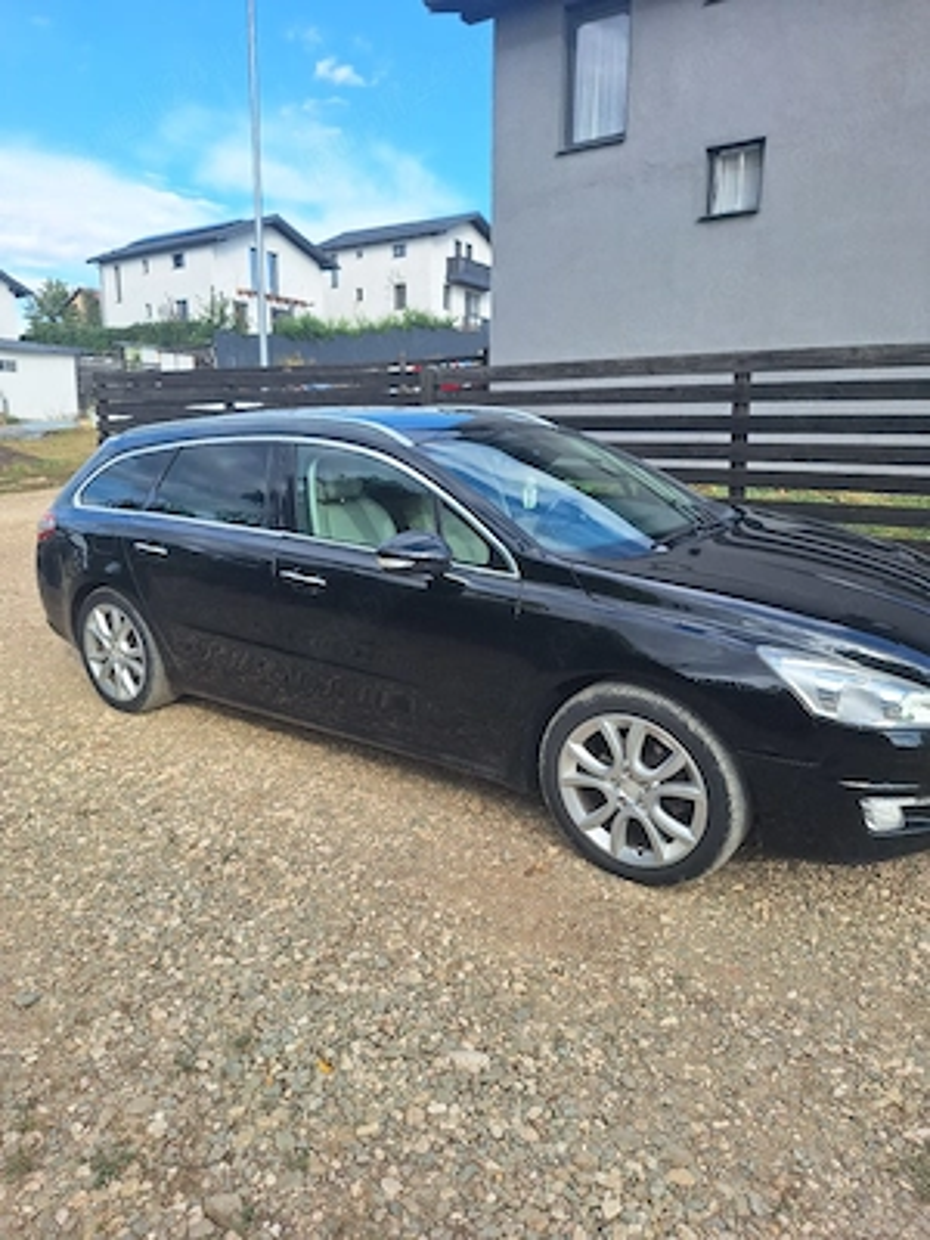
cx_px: 465
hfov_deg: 58.9
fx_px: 824
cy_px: 620
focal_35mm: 23
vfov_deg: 73.9
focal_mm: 5.54
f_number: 1.8
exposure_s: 1/1429
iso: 40
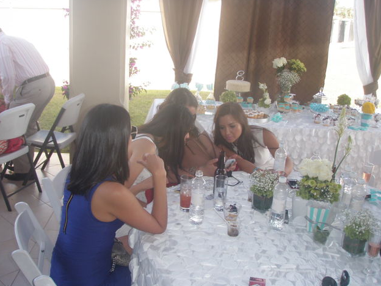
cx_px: 189
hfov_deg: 47.9
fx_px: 429
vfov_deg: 36.8
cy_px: 142
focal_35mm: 39
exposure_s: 1/80
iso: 80
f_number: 3.5
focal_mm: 6.7
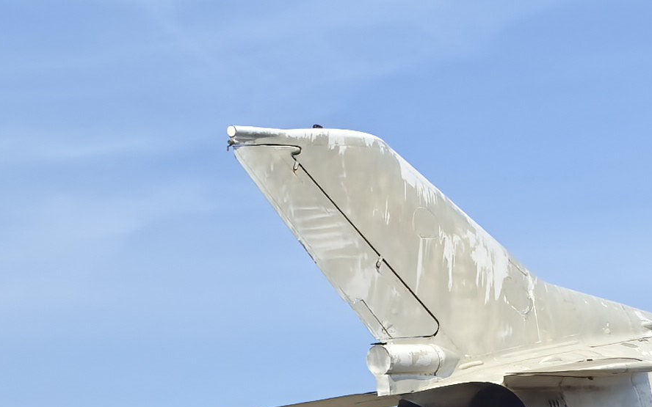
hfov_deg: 15.2
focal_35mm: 132
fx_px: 2346
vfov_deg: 9.4
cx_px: 808
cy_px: 745
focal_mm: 6.98
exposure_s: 1/334
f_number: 4
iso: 50
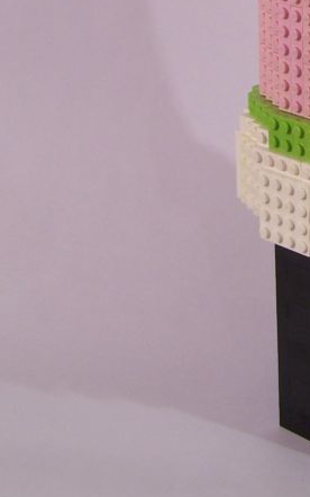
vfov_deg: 17.1
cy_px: -64
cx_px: 413
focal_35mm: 118
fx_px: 1596
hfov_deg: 10.8
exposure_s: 1/4
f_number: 3
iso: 80
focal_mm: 8
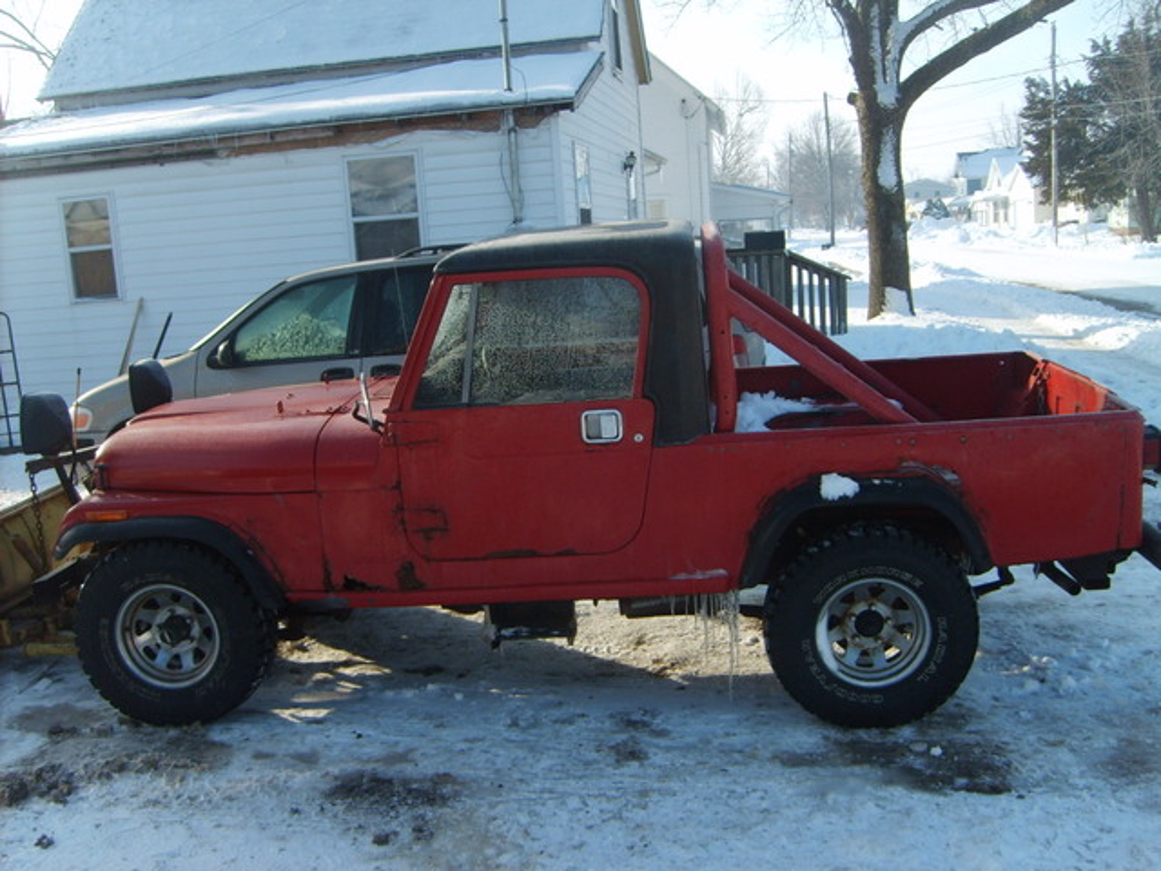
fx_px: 1174
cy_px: 436
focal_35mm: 35
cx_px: 580
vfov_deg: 40.7
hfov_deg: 52.6
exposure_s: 1/750
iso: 50
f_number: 2.8
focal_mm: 5.8
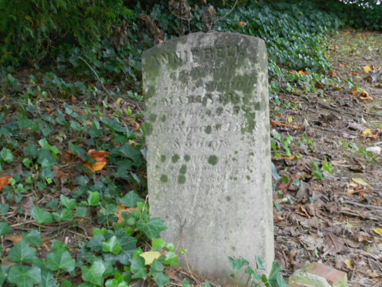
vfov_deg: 29.7
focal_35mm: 49
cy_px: 144
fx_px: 541
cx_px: 191
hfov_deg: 38.9
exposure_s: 1/30
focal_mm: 8.8
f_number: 4.5
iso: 250
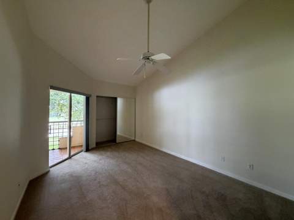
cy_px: 110
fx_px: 119
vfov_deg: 85.6
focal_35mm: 14
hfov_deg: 102.1
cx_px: 147
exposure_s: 1/60
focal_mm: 2.22
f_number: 2.2
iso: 400
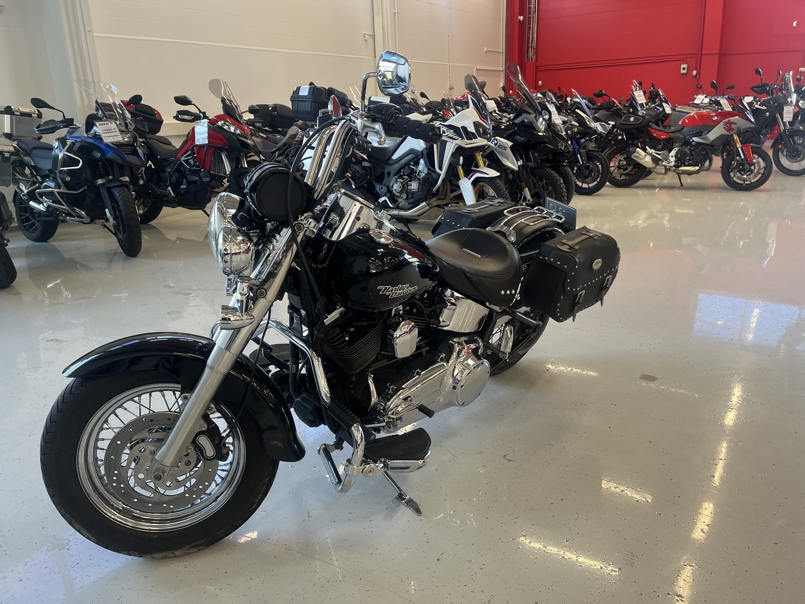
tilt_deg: -16.6
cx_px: 402
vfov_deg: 53.1
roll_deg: +2.7
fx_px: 605
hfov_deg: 67.3
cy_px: 302
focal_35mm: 26
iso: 100
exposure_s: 1/100
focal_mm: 5.1
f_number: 1.6
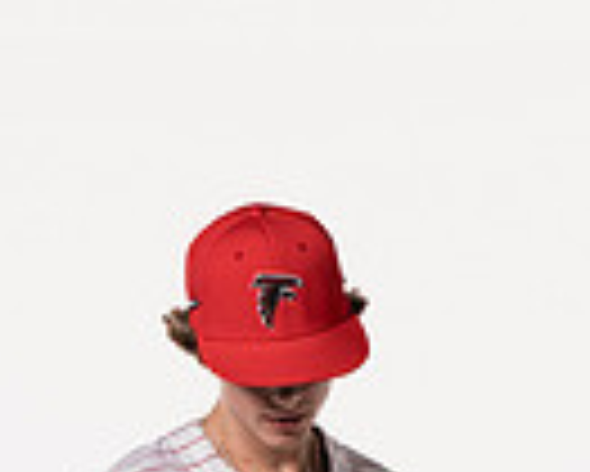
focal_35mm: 161
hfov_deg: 12.0
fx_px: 2813
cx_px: 302
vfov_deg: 8.9
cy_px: 1002
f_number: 8
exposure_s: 1/250
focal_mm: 50
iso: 800
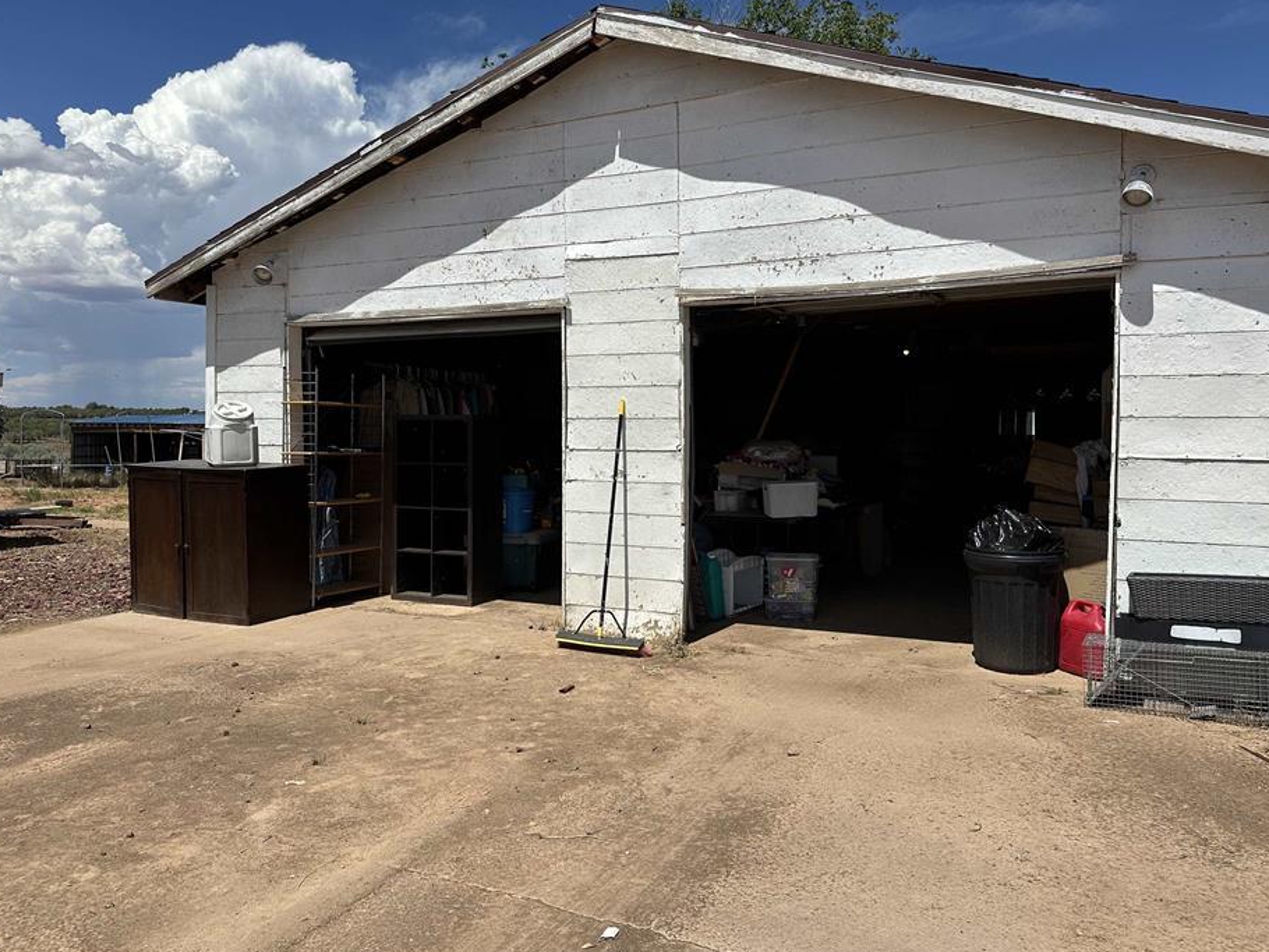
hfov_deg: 65.3
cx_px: 674
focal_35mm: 27
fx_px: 990
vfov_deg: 51.3
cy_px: 435
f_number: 1.78
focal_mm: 6.86
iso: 80
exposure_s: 1/7576
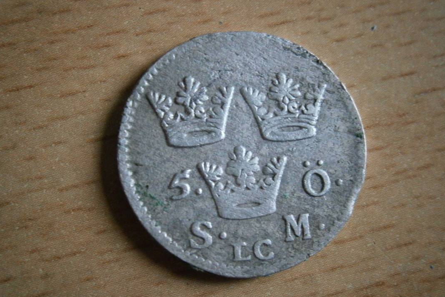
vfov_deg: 27.5
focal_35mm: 49
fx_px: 606
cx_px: 222
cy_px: 161
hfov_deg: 40.3
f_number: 3.4
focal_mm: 8.3
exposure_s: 1/60
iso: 800
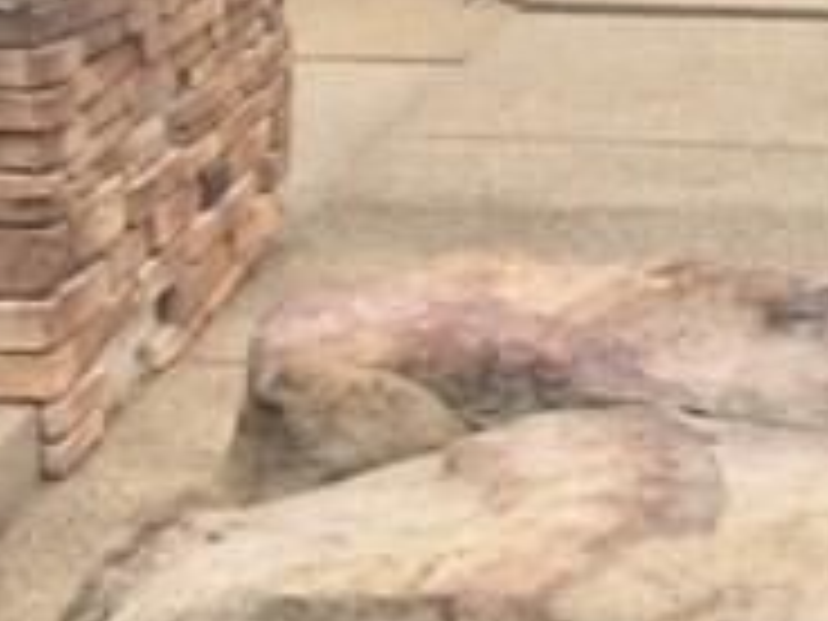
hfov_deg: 18.8
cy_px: 86
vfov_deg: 14.5
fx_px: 2416
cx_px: 860
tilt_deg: -12.4
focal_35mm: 101
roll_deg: -2.5
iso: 32
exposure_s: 1/860
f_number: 2.2
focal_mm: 4.15
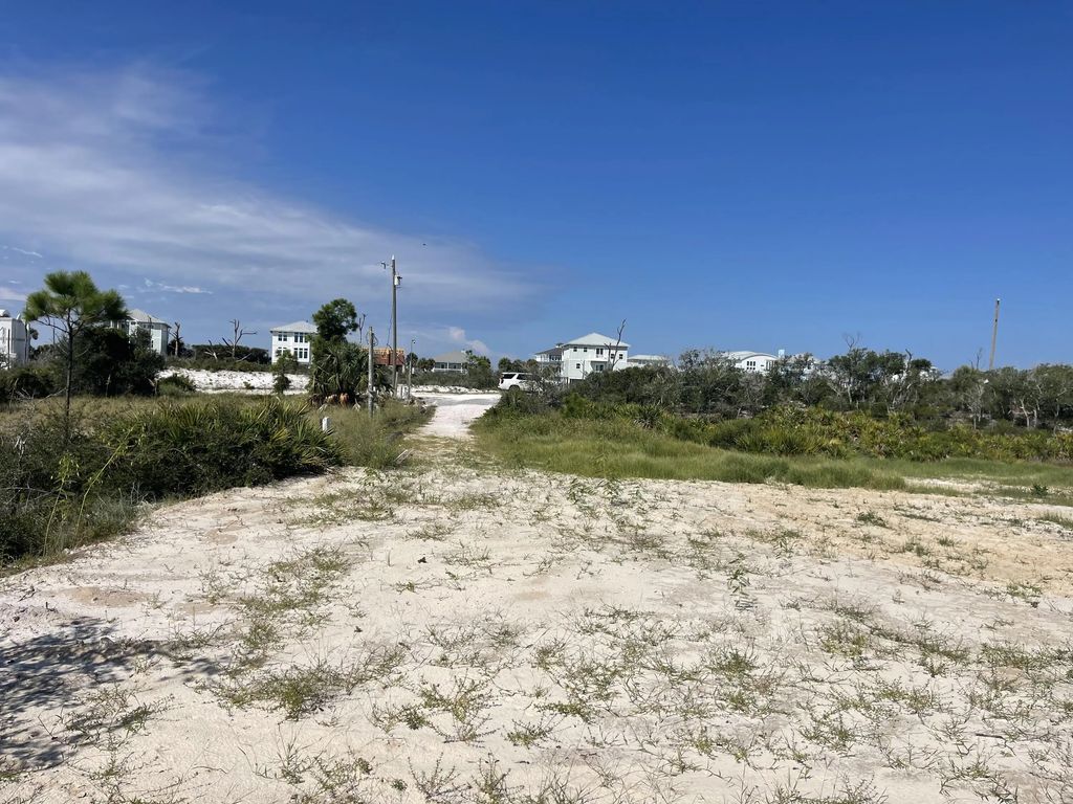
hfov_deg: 67.3
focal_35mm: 26
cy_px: 402
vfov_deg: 53.1
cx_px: 536
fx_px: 806
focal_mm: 5.1
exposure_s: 1/9174
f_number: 1.6
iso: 32
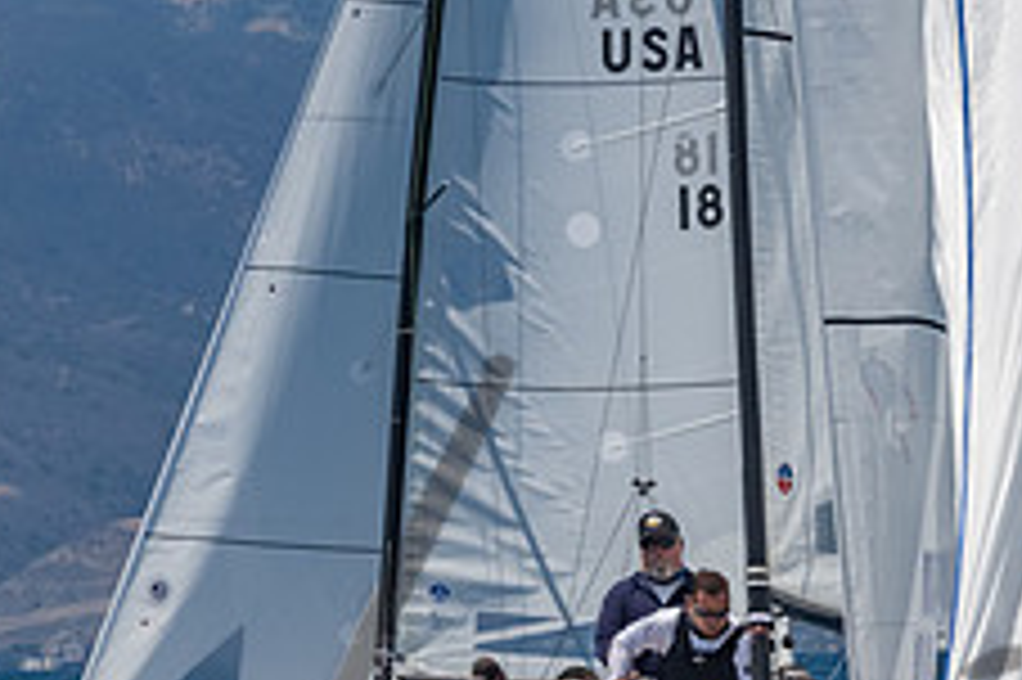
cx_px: 558
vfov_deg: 2.3
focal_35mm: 592
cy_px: 865
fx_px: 16794
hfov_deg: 3.5
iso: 640
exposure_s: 1/1250
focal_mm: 155
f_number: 14
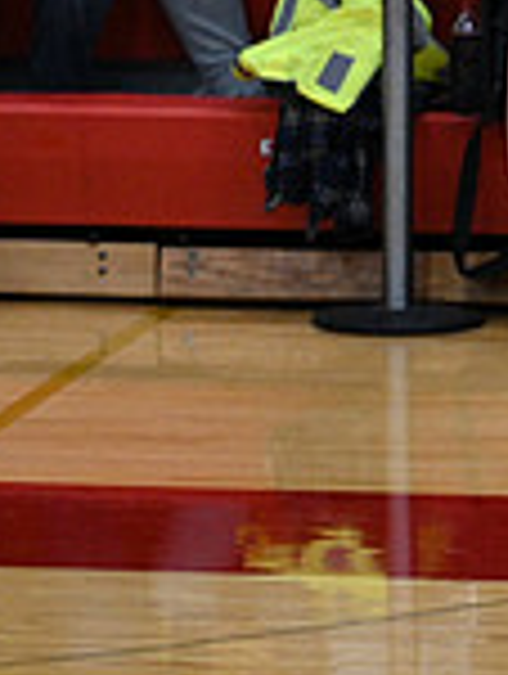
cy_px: 470
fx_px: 14497
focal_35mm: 743
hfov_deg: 2.0
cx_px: 1245
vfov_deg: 2.7
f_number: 4
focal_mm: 200
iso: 4000
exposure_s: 1/400
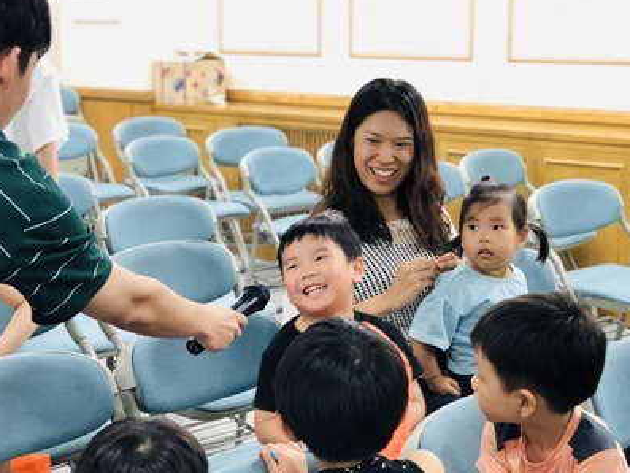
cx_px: 203
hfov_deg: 24.6
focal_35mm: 79
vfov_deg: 18.7
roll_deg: +0.3
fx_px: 1438
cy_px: 242
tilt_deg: -11.7
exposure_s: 1/30
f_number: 2.8
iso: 160
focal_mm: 6.6
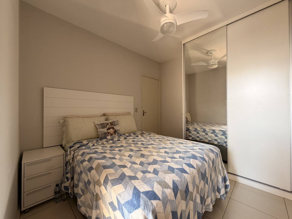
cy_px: 110
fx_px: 118
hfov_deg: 102.1
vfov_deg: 85.7
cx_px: 146
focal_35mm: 14
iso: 200
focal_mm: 2.22
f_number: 2.2
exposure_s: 1/121
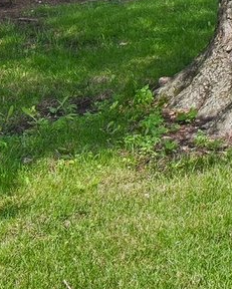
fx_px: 994
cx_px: 594
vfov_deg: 14.8
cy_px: -205
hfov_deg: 10.9
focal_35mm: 116
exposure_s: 1/125
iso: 100
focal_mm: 15
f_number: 8
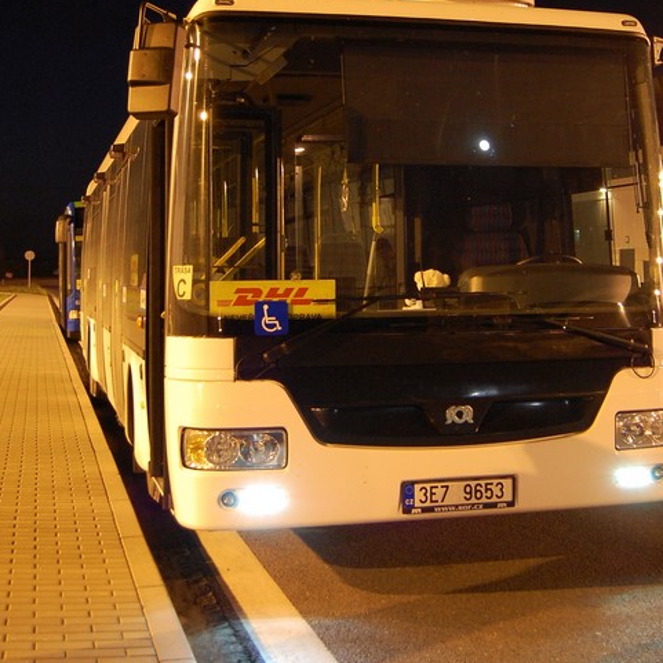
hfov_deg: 31.1
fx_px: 1187
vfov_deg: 30.9
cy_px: 215
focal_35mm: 55
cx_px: 405
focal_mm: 23
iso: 800
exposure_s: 1/1.6
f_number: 4.5
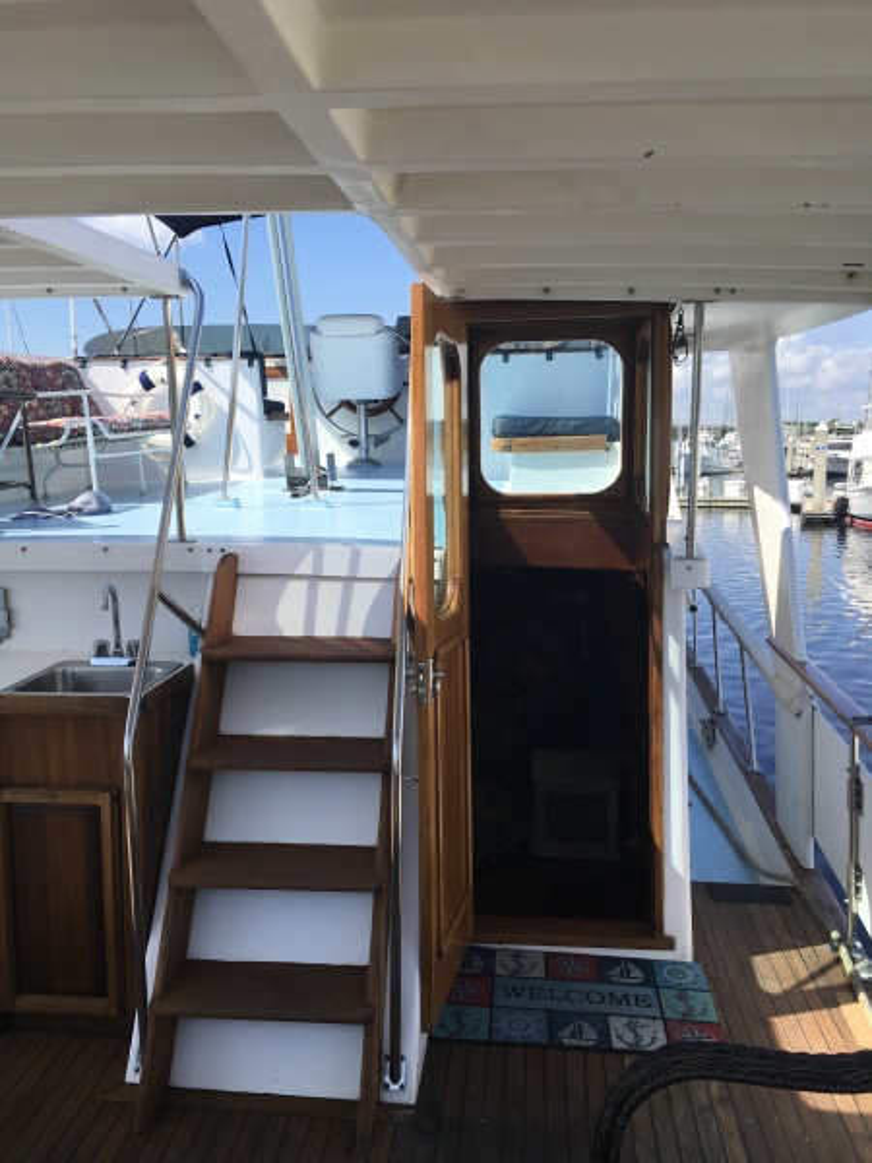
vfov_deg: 61.7
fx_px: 974
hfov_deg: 48.2
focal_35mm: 29
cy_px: 582
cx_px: 436
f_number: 2.2
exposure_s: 1/1399
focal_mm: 4.15
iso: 25
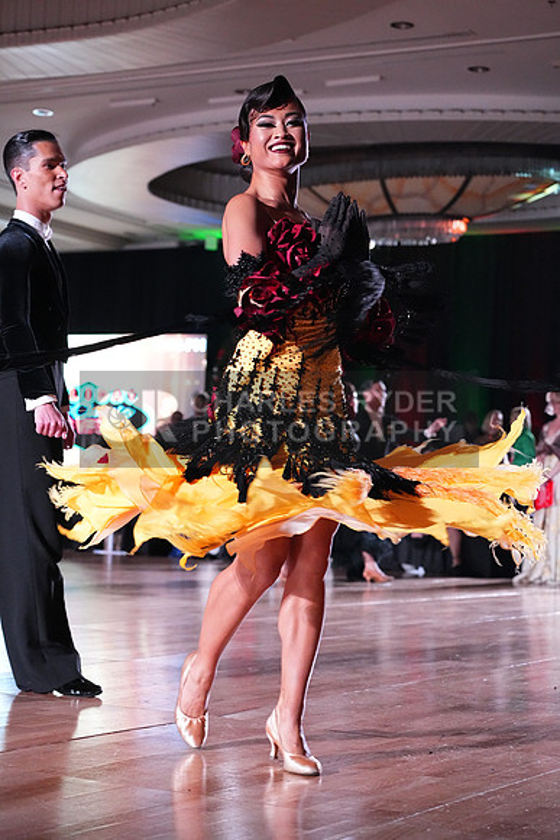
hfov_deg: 19.5
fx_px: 1632
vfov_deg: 28.8
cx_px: 280
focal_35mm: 70
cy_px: 420
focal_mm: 70
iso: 10000
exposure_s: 1/400
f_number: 5
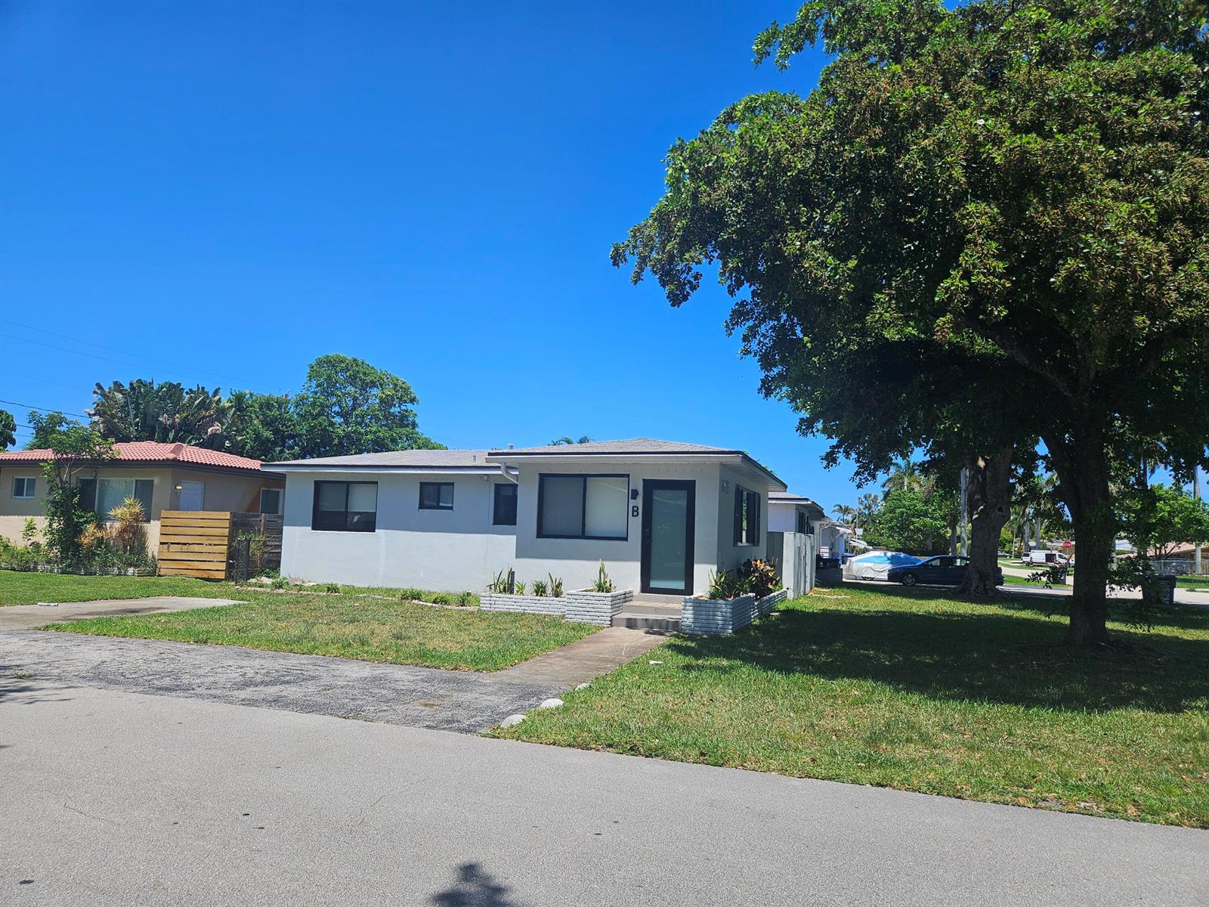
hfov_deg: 73.9
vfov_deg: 58.9
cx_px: 604
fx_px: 803
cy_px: 454
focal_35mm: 23
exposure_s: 1/2169
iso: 25
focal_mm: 5.4
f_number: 1.8
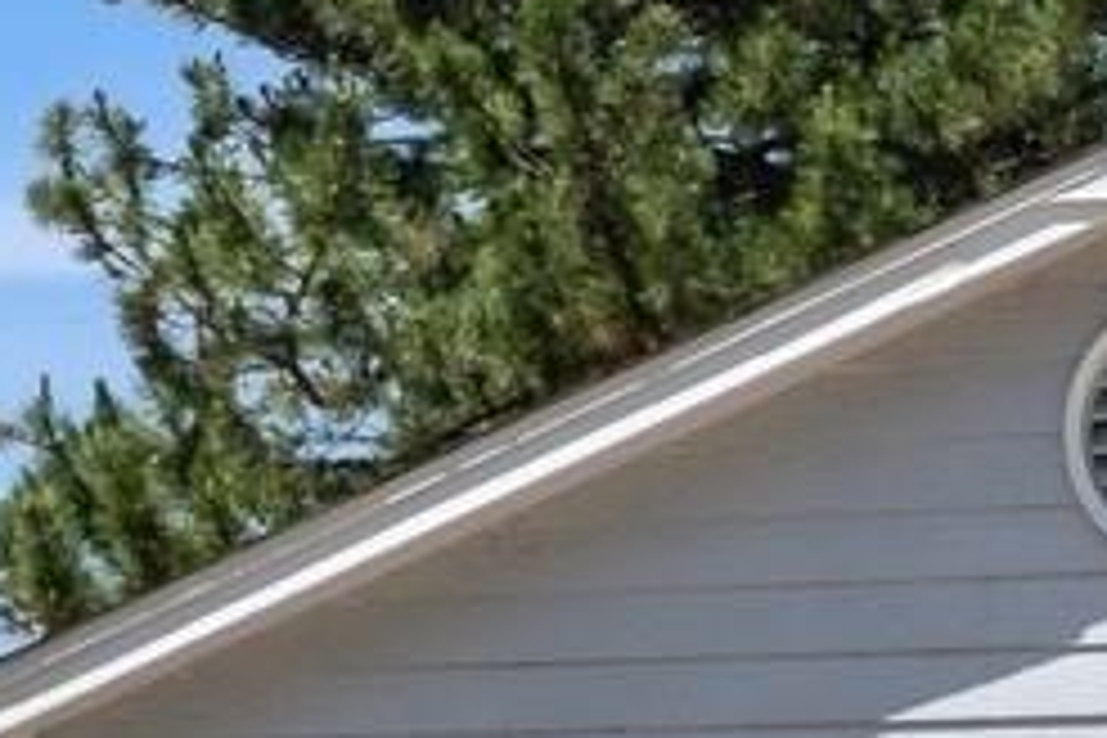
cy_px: 529
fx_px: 7994
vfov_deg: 5.3
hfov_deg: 7.5
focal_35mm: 260
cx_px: 2498
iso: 400
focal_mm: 40
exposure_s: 1/1500
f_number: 8
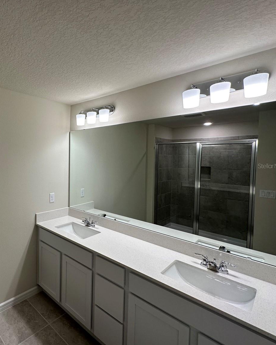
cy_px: 166
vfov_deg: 83.2
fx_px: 194
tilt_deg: -2.1
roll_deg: -0.2
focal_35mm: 19
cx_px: 46
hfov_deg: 63.3
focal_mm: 2.22
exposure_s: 1/120
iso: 64
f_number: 2.2
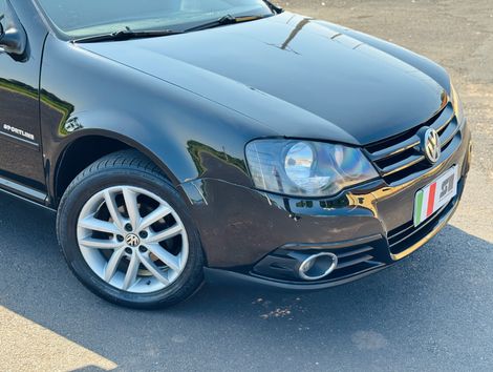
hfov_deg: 39.6
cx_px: 246
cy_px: 186
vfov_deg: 30.3
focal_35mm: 48
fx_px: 685
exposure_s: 1/491
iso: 64
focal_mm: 6.76
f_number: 1.78
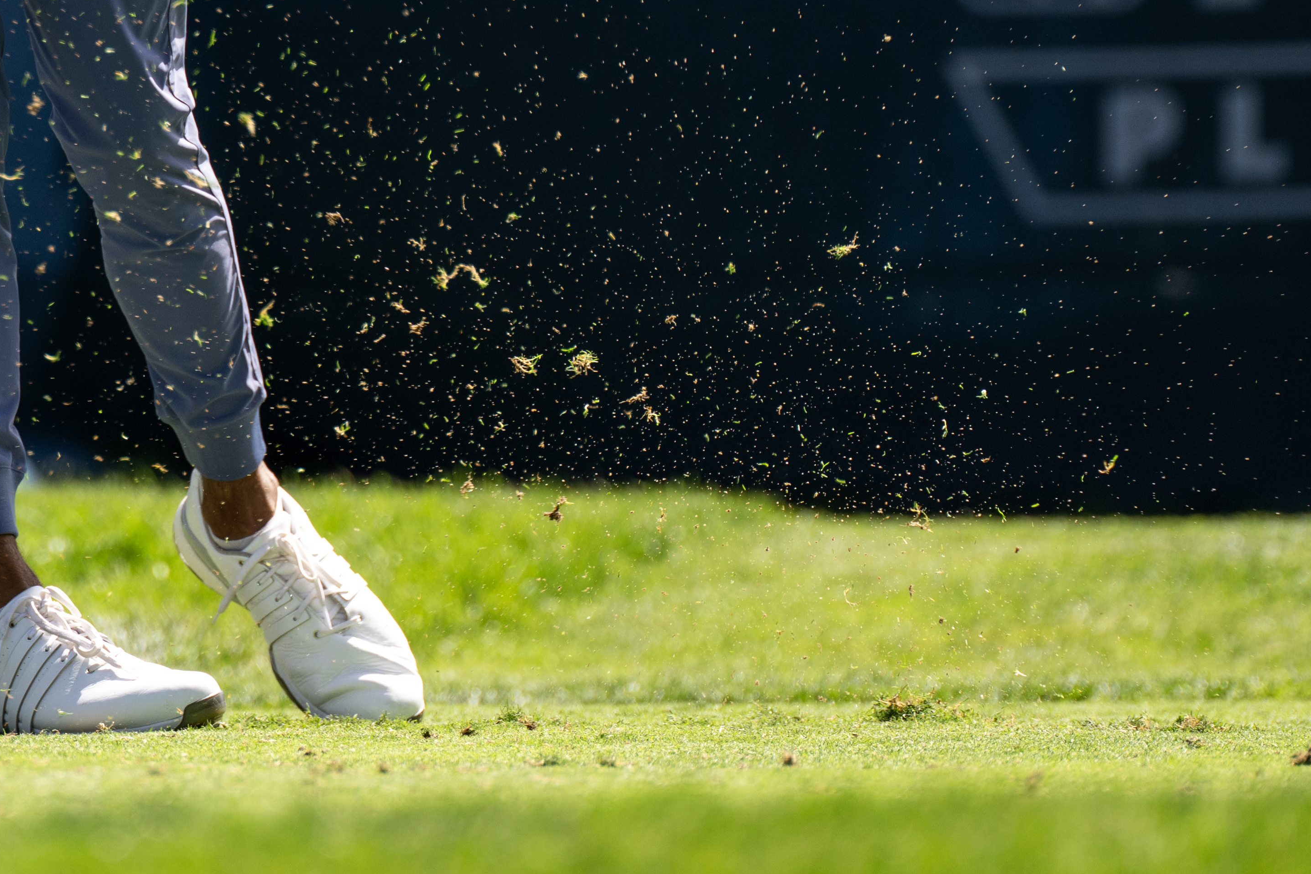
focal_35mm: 973
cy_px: -323
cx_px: 335
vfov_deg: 1.4
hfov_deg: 2.1
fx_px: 35429
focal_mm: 340
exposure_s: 1/640
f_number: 4
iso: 200
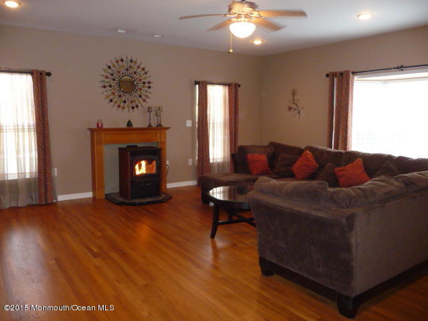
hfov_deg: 63.4
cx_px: 214
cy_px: 160
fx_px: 346
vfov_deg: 49.7
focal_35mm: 28
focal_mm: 4.7
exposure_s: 1/30
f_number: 3.3
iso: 400
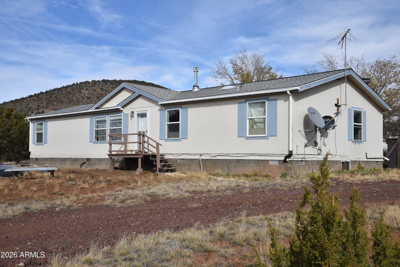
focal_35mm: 42
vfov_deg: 31.9
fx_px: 467
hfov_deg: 46.4
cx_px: 200
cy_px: 134
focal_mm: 42
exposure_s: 1/400
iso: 200
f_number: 10
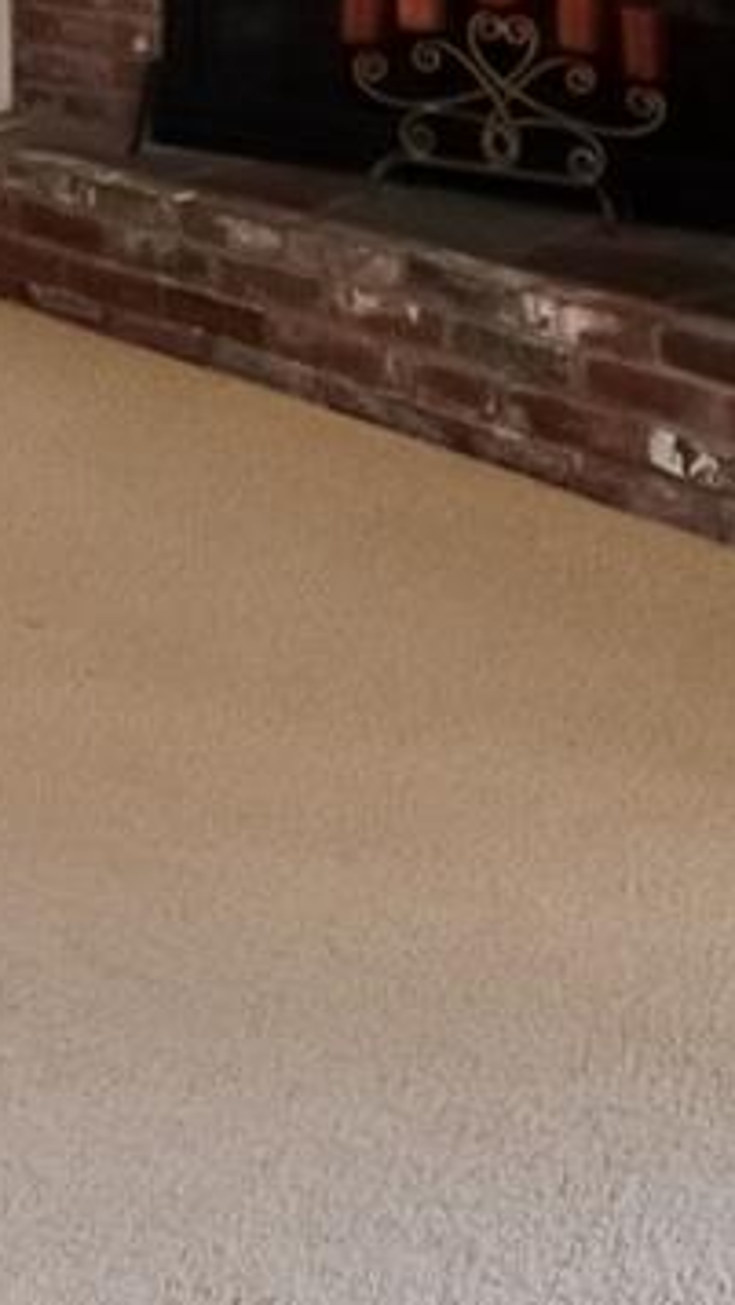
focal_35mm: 66
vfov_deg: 26.7
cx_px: -439
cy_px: -409
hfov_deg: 16.3
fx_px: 2285
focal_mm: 10
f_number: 8
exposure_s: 1/8
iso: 200
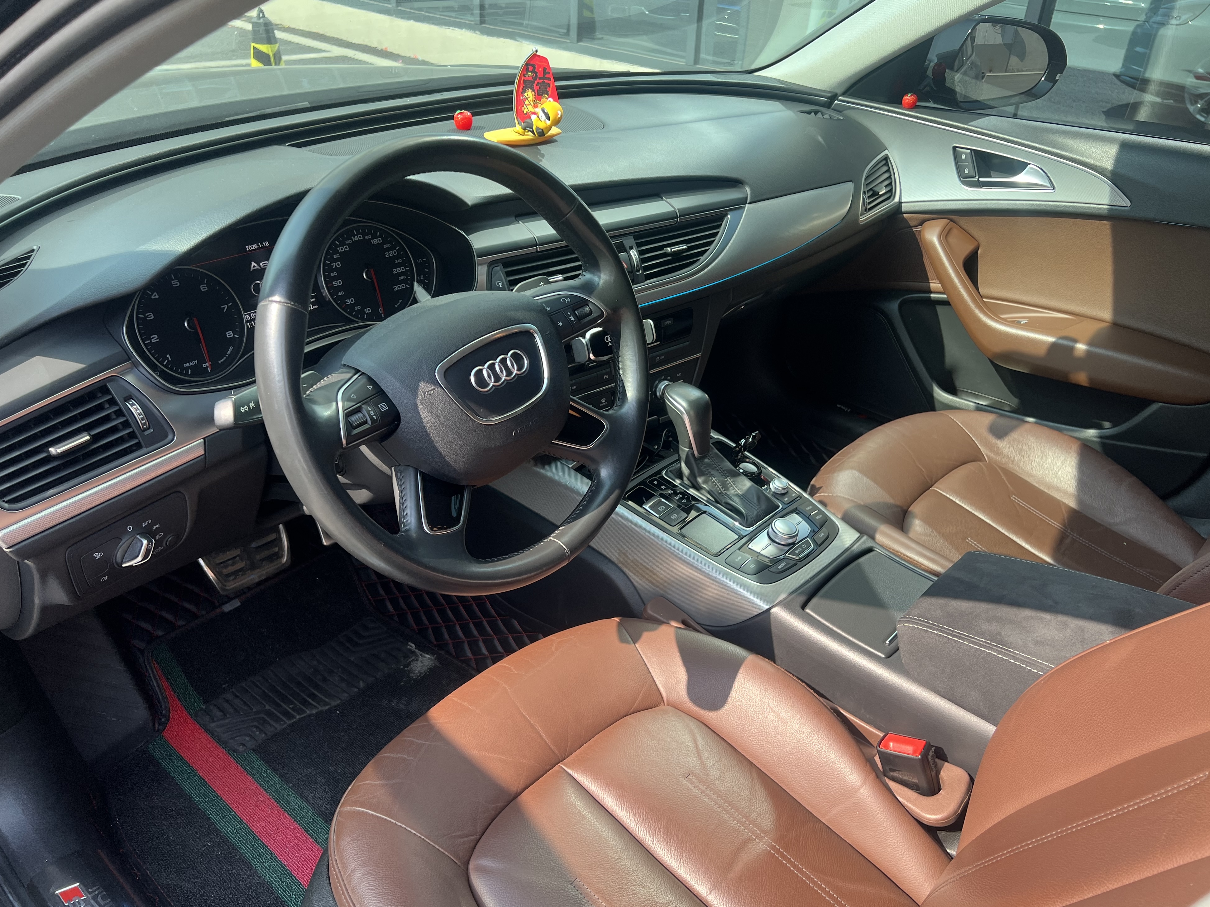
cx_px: 618
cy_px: 466
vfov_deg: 51.3
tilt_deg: -31.4
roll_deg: -3.1
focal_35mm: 27
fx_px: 944
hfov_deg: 65.3
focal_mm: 5.7
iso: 50
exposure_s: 1/471
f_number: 1.5
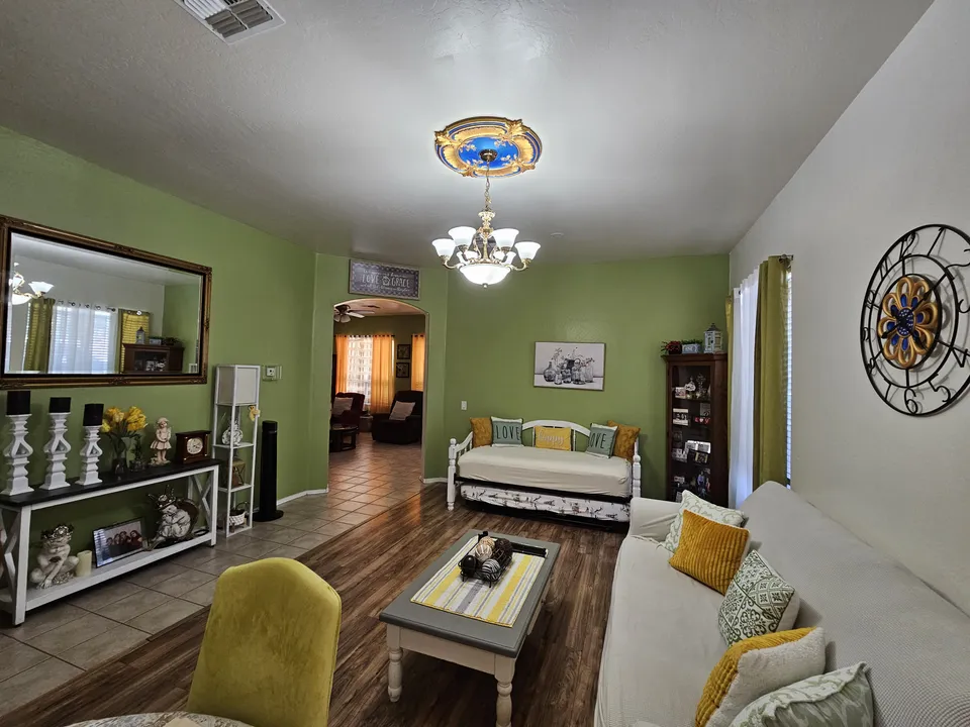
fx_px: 364
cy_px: 364
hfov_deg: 106.2
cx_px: 485
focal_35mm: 13
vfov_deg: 89.9
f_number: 2.2
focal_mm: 2.2
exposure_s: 1/60
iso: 200
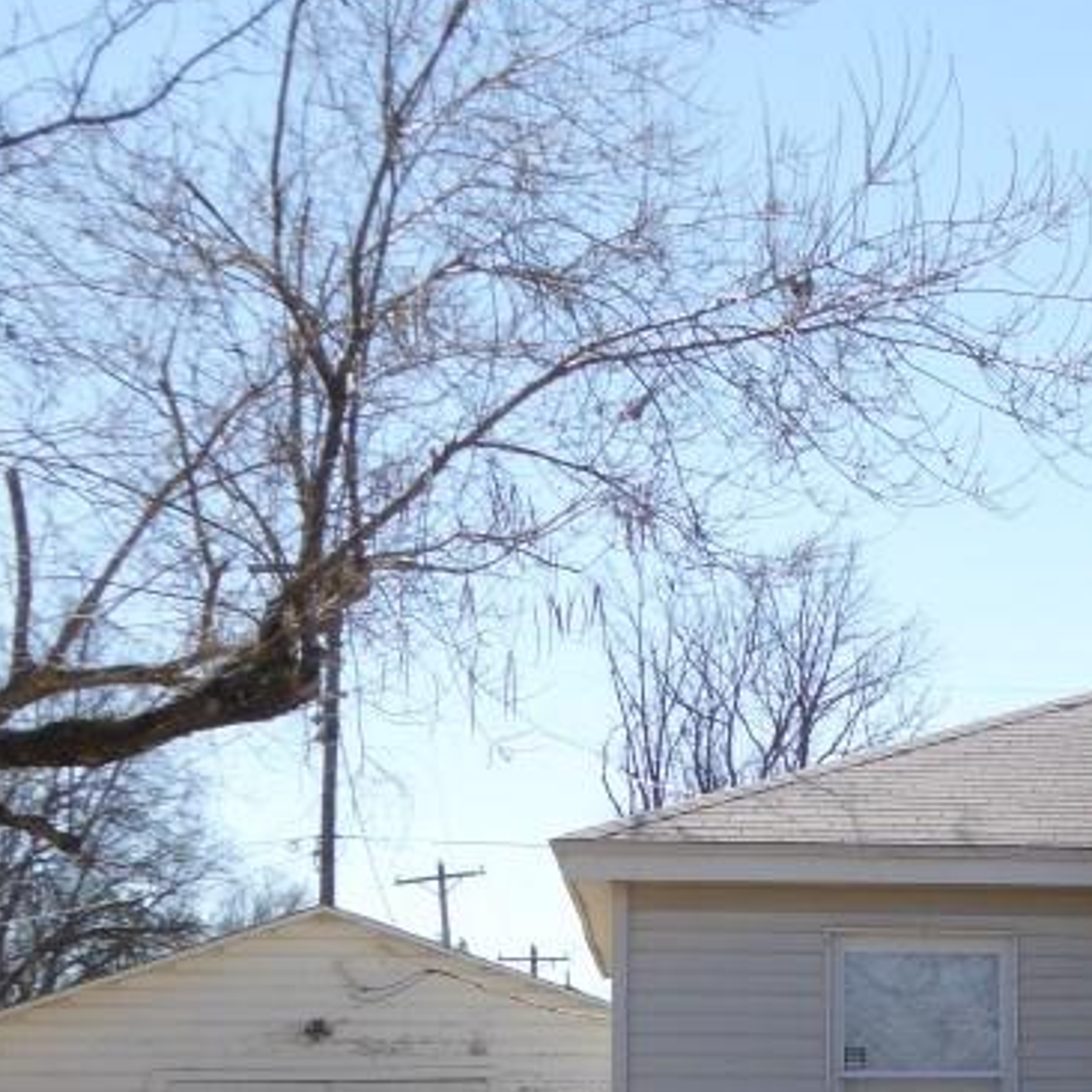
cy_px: 1008
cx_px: 1369
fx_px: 3533
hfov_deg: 16.7
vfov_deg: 17.3
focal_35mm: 99
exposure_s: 1/640
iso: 100
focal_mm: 7.2
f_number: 3.8
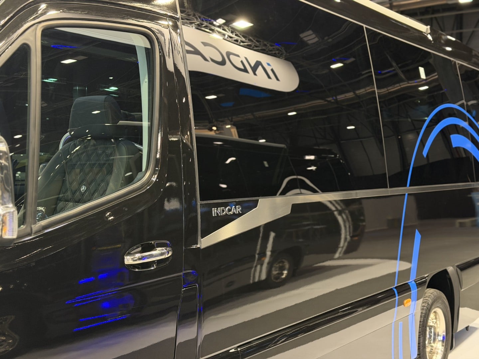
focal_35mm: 48
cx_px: 240
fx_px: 664
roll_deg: -0.2
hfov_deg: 39.7
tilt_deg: -0.2
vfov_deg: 30.3
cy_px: 180
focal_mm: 6.76
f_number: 1.78
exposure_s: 1/50
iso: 250
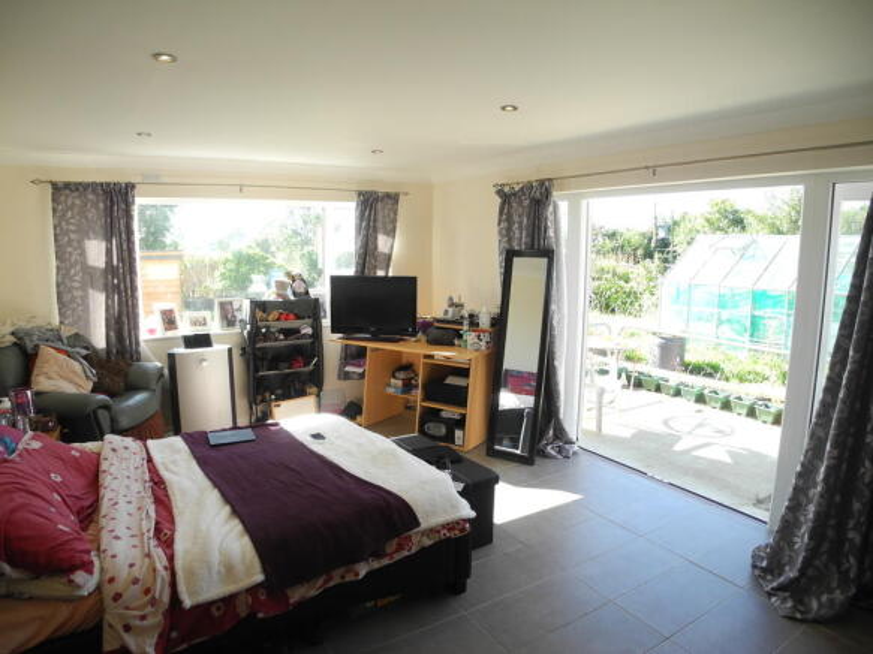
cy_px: 327
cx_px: 436
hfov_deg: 63.5
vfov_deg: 49.7
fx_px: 706
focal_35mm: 28
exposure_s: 1/111
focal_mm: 6
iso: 100
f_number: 2.8
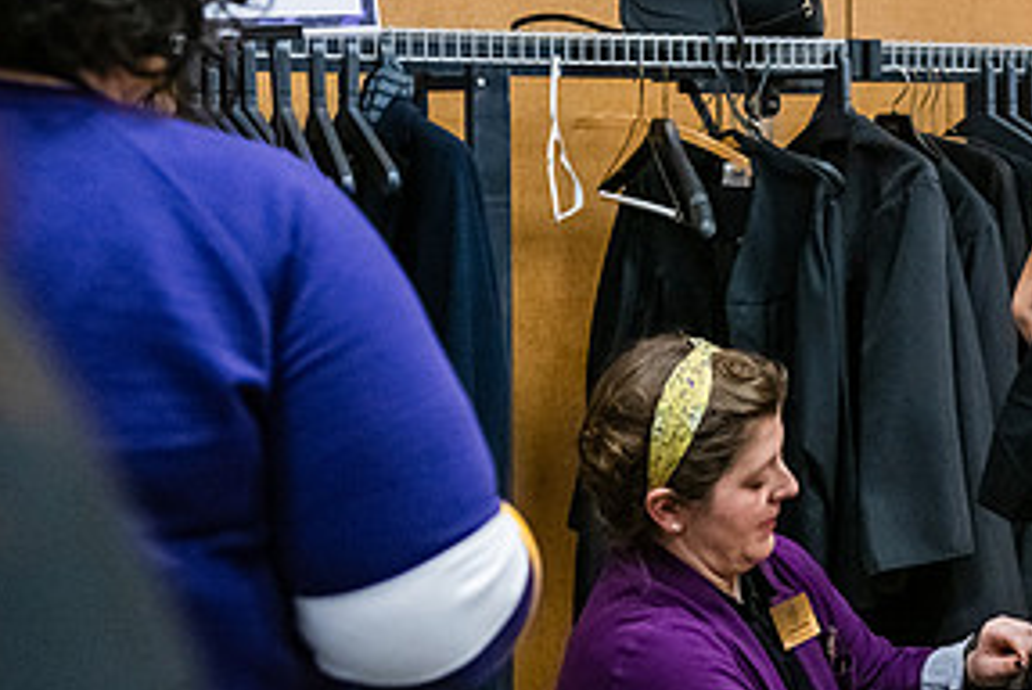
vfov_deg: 14.1
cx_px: 946
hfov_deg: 20.5
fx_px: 2783
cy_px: 325
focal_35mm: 97
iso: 2500
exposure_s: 1/160
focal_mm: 48
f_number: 3.5
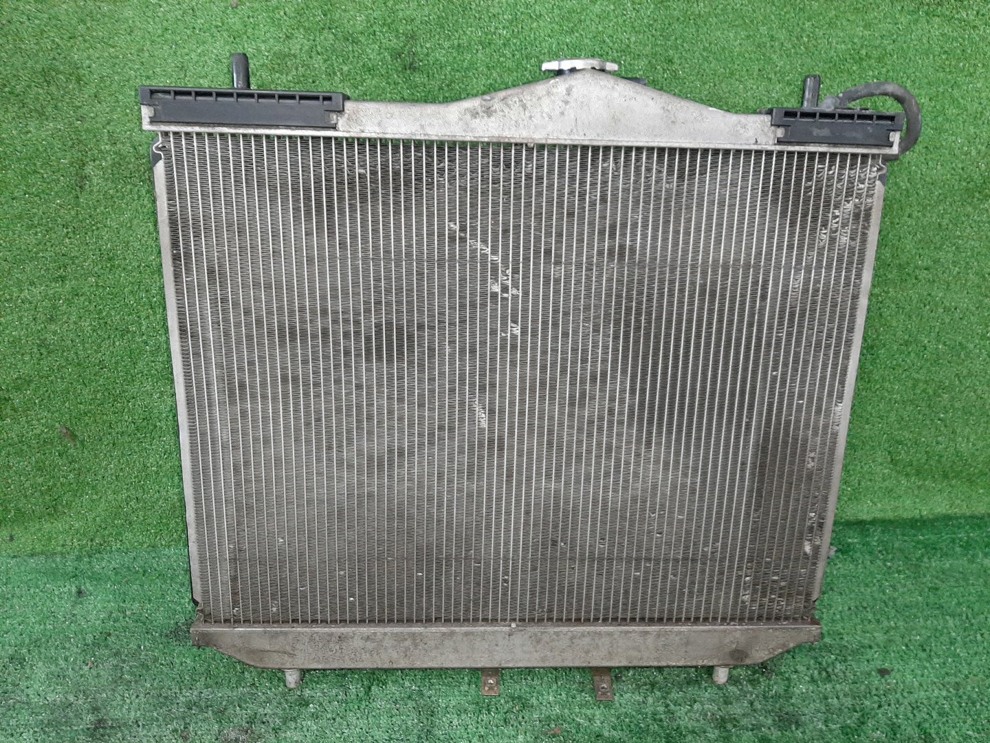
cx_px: 495
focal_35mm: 26
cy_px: 372
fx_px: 744
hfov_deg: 67.3
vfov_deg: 53.1
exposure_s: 1/25
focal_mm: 3.93
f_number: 1.7
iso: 251
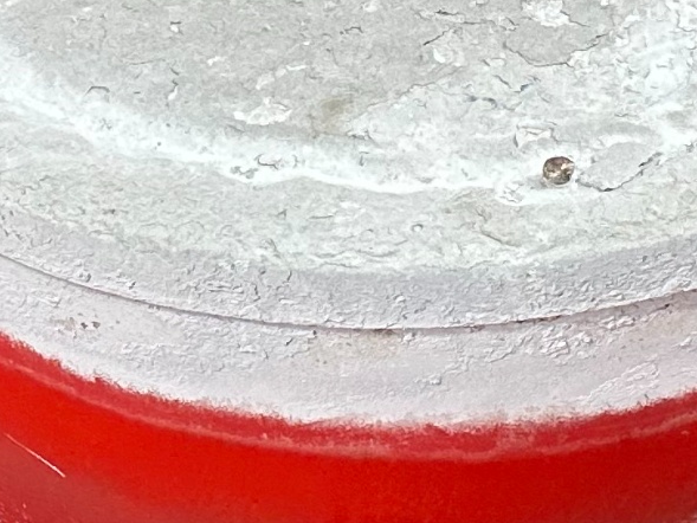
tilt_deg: -36.6
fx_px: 2679
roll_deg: +3.3
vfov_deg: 11.1
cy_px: 135
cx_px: 491
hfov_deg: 14.8
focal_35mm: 133
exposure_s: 1/50
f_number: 1.78
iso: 500
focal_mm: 6.86
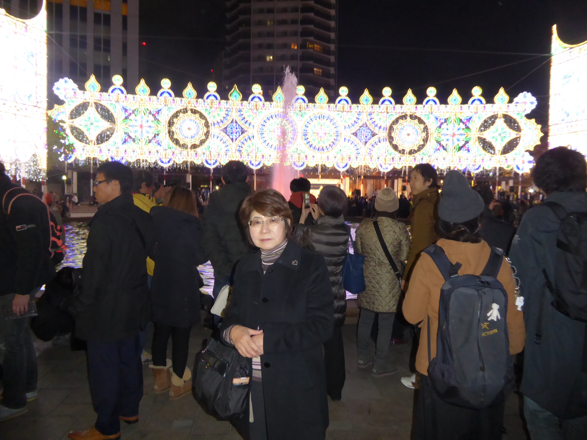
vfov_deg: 54.9
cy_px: 220
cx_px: 294
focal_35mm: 25
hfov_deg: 69.4
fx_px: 424
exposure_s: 1/13
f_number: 3.3
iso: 400
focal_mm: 4.3
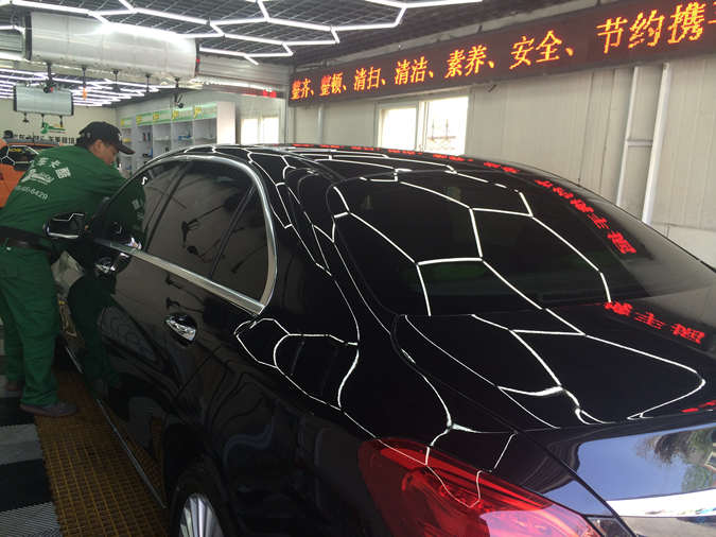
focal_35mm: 30
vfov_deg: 46.8
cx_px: 358
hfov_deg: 60.0
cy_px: 268
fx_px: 620
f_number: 2.2
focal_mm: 4.12
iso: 32
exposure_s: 1/50
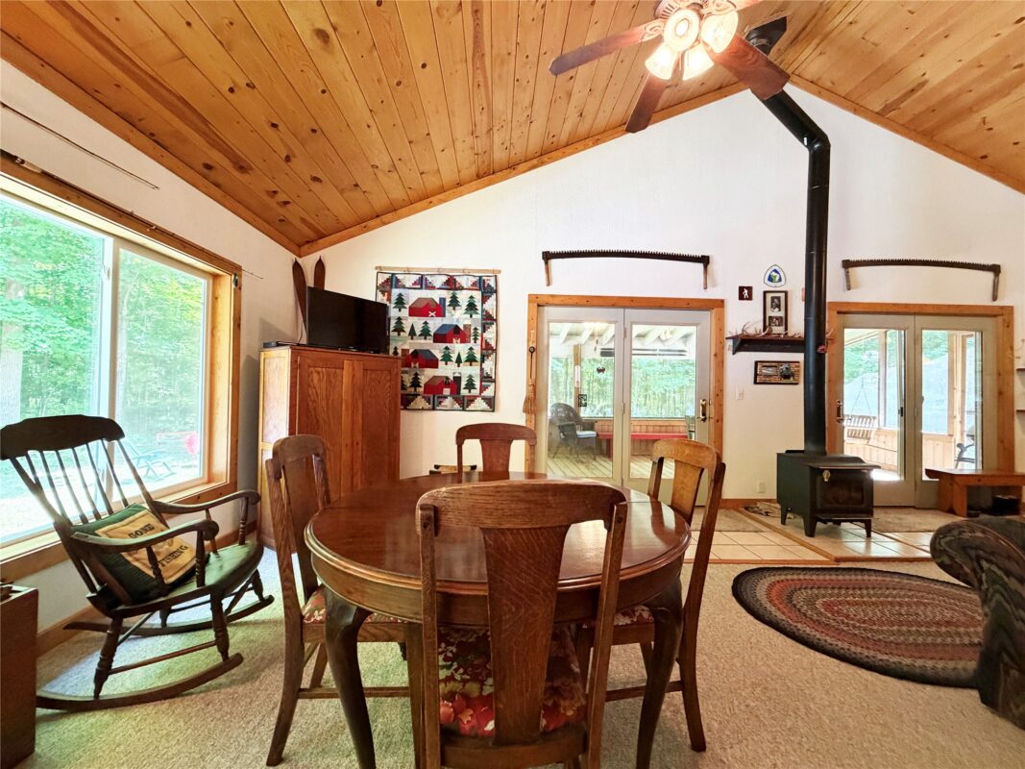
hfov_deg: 102.1
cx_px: 512
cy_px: 384
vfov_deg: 85.7
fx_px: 415
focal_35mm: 14
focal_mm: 2.22
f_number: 2.2
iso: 400
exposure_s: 1/60
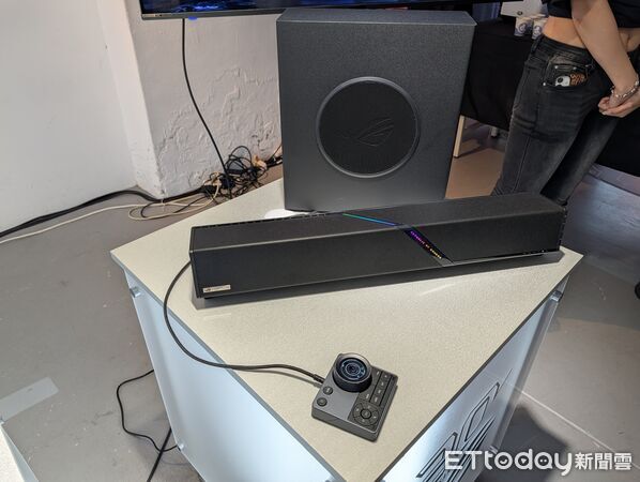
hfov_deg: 71.5
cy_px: 241
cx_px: 320
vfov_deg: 56.9
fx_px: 444
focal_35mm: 24
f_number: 1.68
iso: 77
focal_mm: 6.9
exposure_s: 1/120
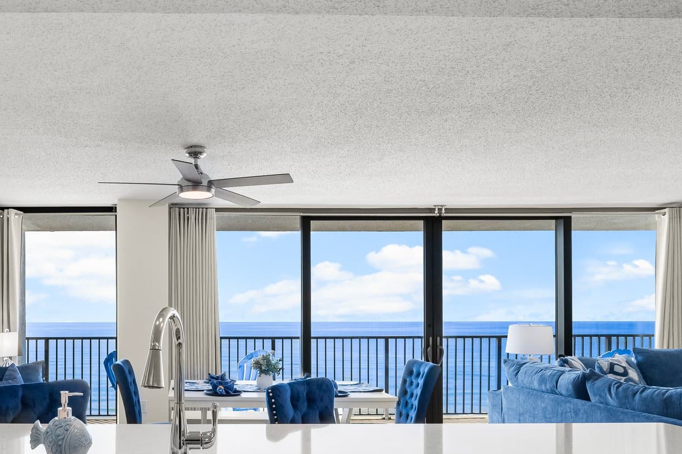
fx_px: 568
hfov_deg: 59.0
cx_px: 179
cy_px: 329
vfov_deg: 42.5
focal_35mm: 30
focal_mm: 12
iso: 400
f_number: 9
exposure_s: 1/10
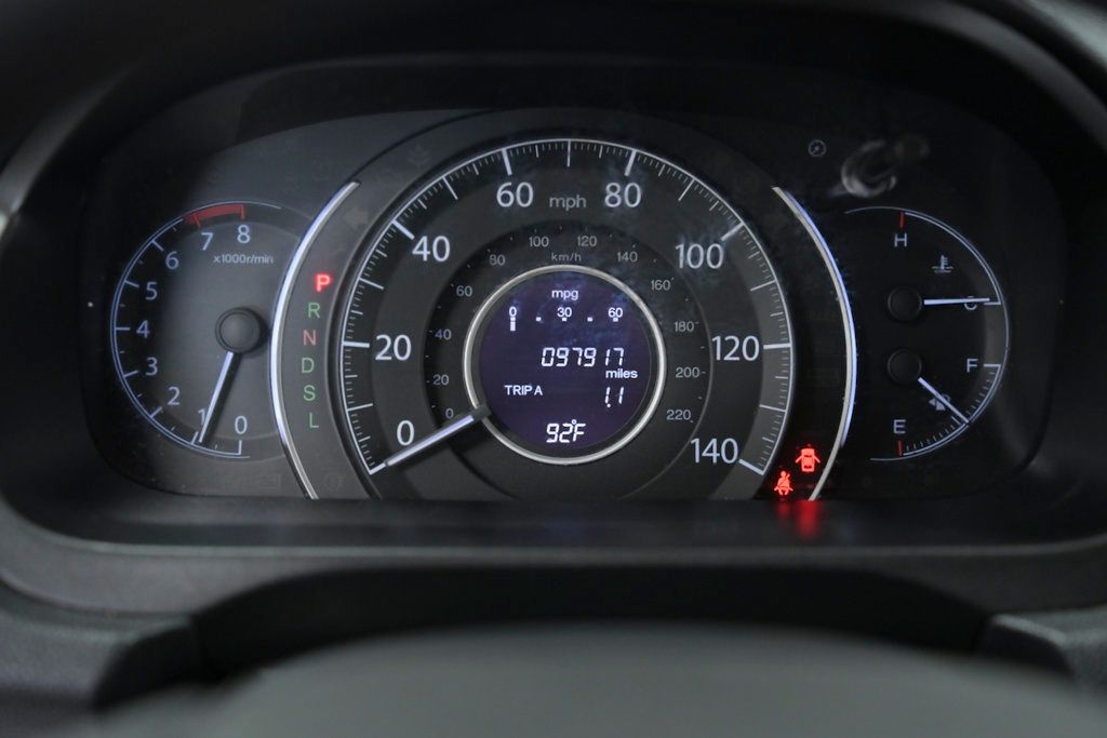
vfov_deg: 23.8
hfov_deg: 35.0
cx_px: 554
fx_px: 1753
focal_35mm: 57
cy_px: 369
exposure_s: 1/250
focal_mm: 57
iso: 2000
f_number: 4
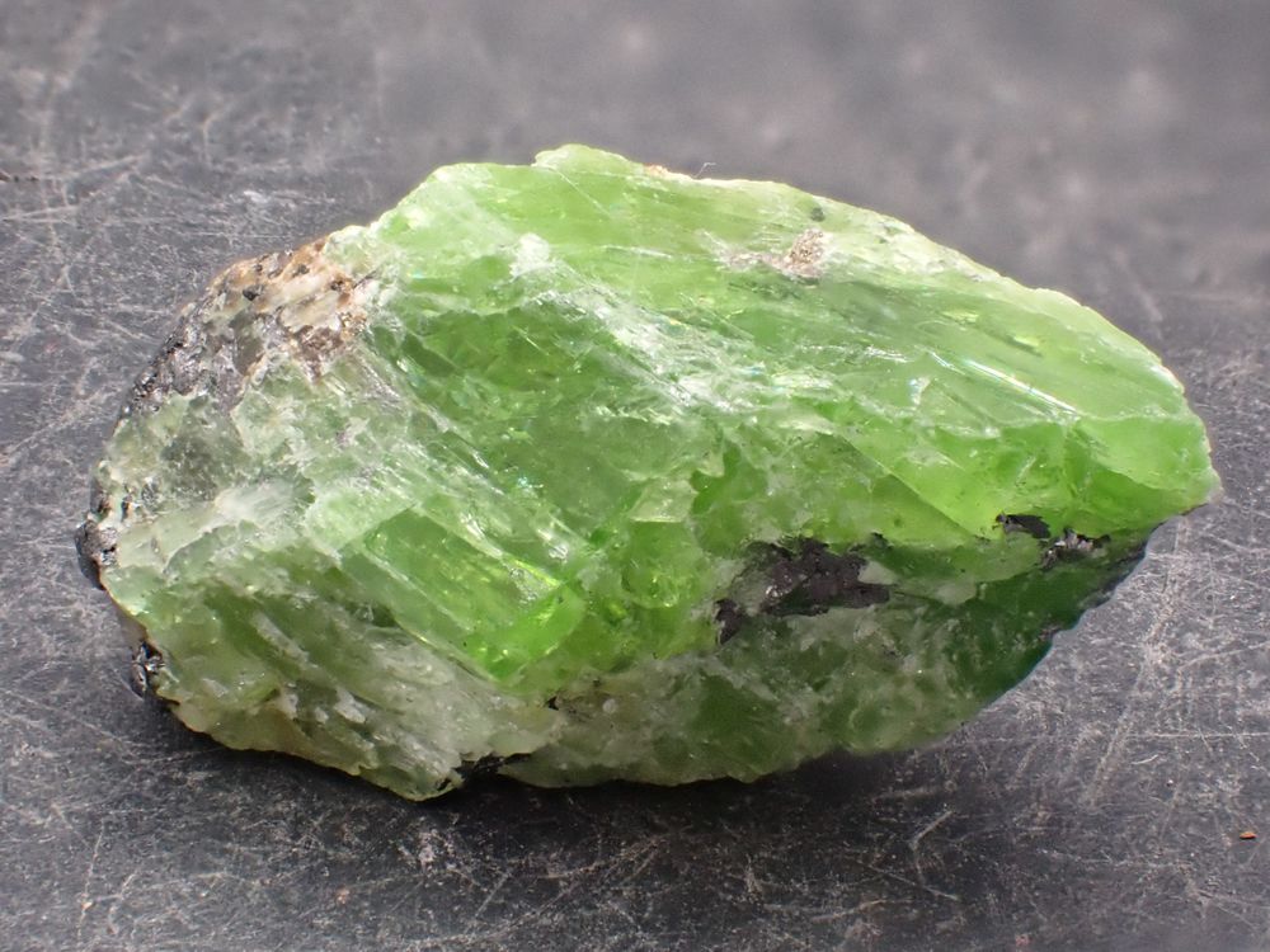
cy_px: 476
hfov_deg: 19.6
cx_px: 635
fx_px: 3669
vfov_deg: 14.8
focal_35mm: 100
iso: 800
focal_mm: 18
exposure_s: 1/320
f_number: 6.3
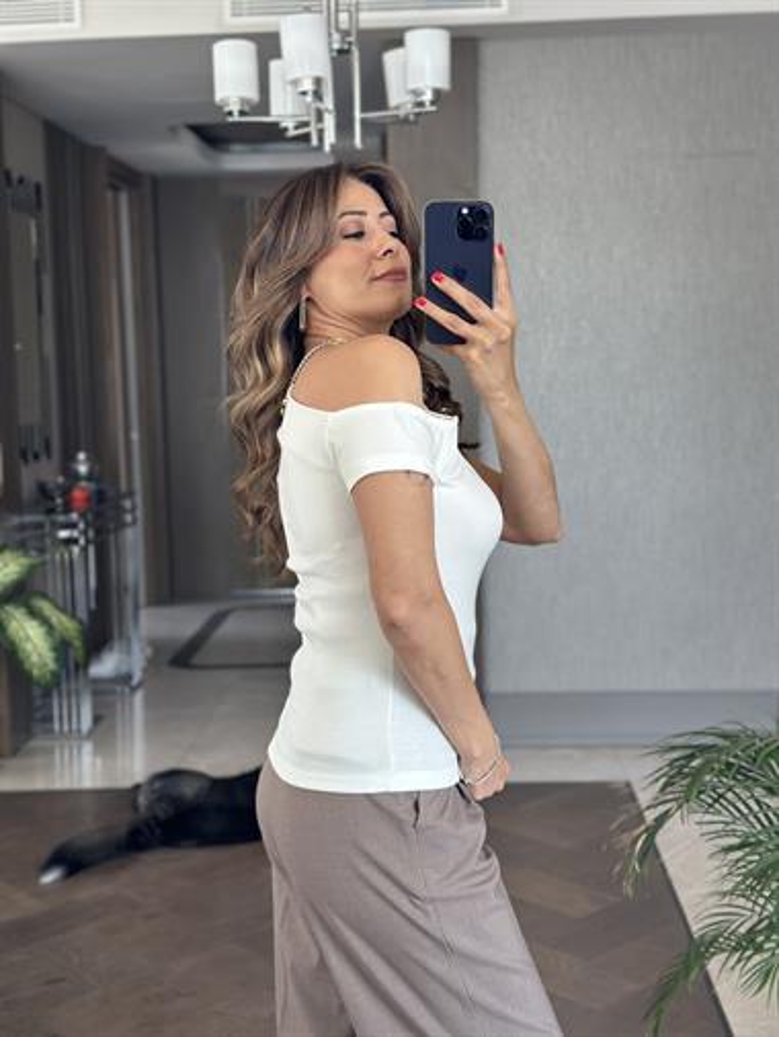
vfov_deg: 39.6
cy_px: 518
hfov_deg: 30.3
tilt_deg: -14.9
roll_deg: +2.1
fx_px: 1439
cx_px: 390
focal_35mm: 48
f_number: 1.78
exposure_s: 1/139
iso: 125
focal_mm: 6.86
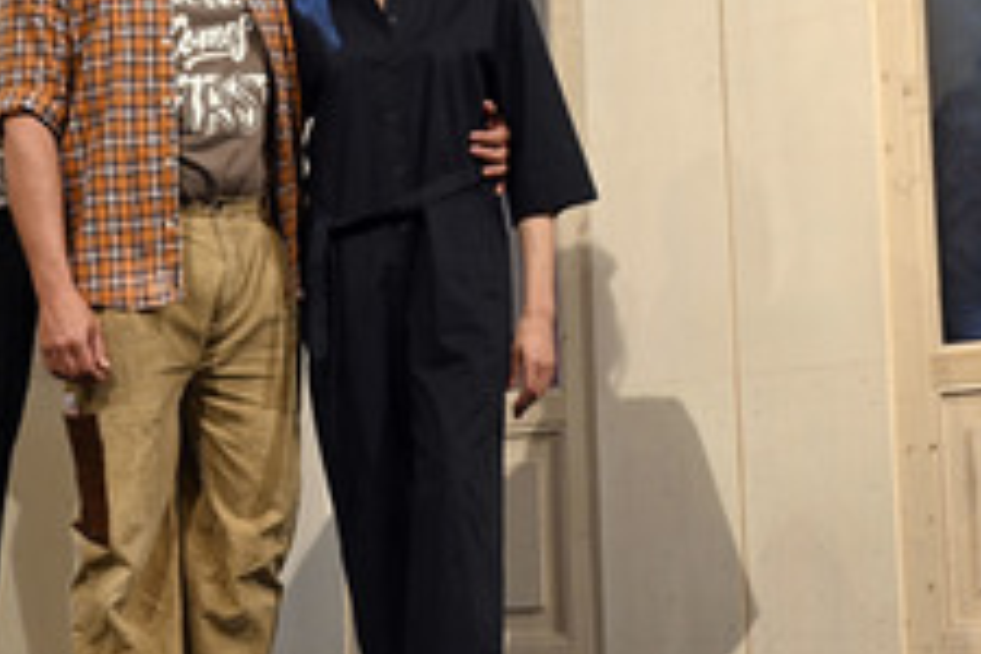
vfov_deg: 16.6
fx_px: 2234
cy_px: 262
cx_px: 98
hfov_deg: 24.1
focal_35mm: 82
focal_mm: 41
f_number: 6.3
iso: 1250
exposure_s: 1/125
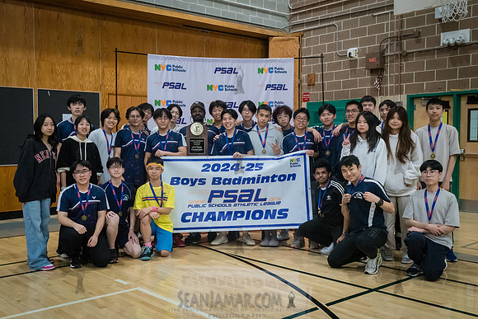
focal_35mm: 38
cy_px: 169
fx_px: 511
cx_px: 226
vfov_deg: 34.6
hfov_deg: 50.1
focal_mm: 35
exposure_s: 1/125
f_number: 6.3
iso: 8000
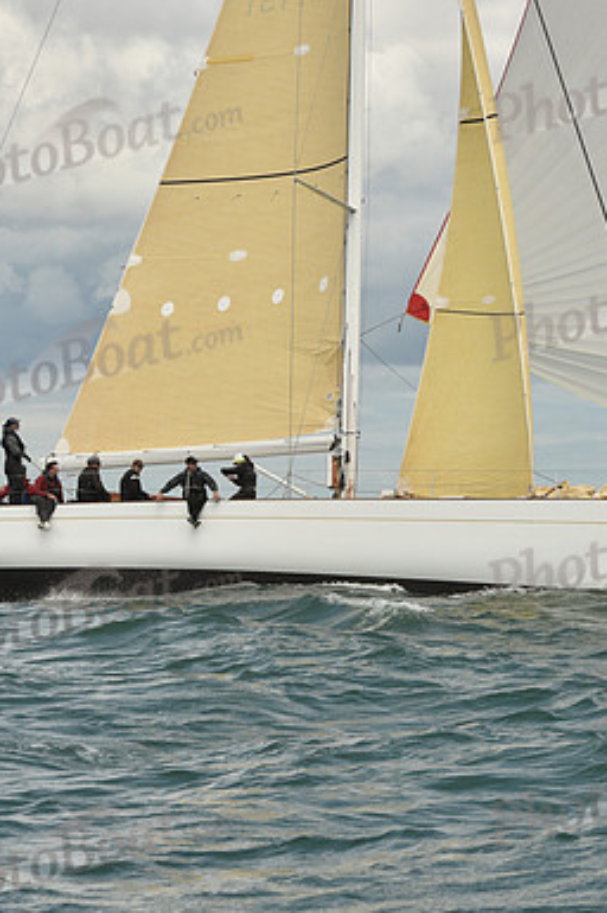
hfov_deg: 7.8
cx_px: 368
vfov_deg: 11.8
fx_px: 4434
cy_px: 456
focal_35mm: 175
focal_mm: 116
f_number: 11
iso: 320
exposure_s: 1/800
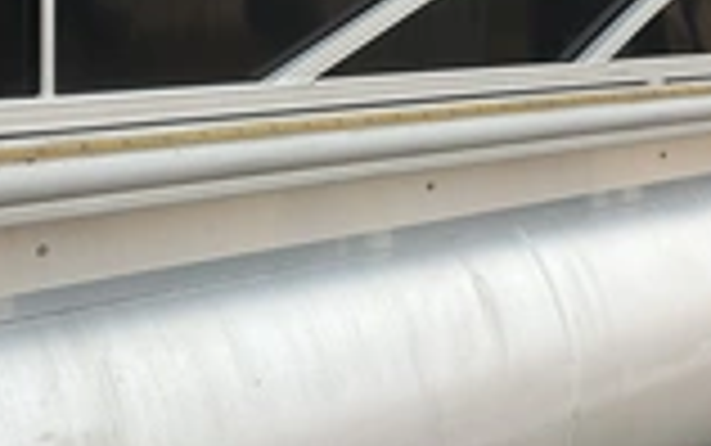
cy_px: 32
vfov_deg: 16.5
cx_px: 382
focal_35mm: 78
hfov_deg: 26.4
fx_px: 1512
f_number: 1.8
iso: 25
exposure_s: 1/504
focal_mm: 3
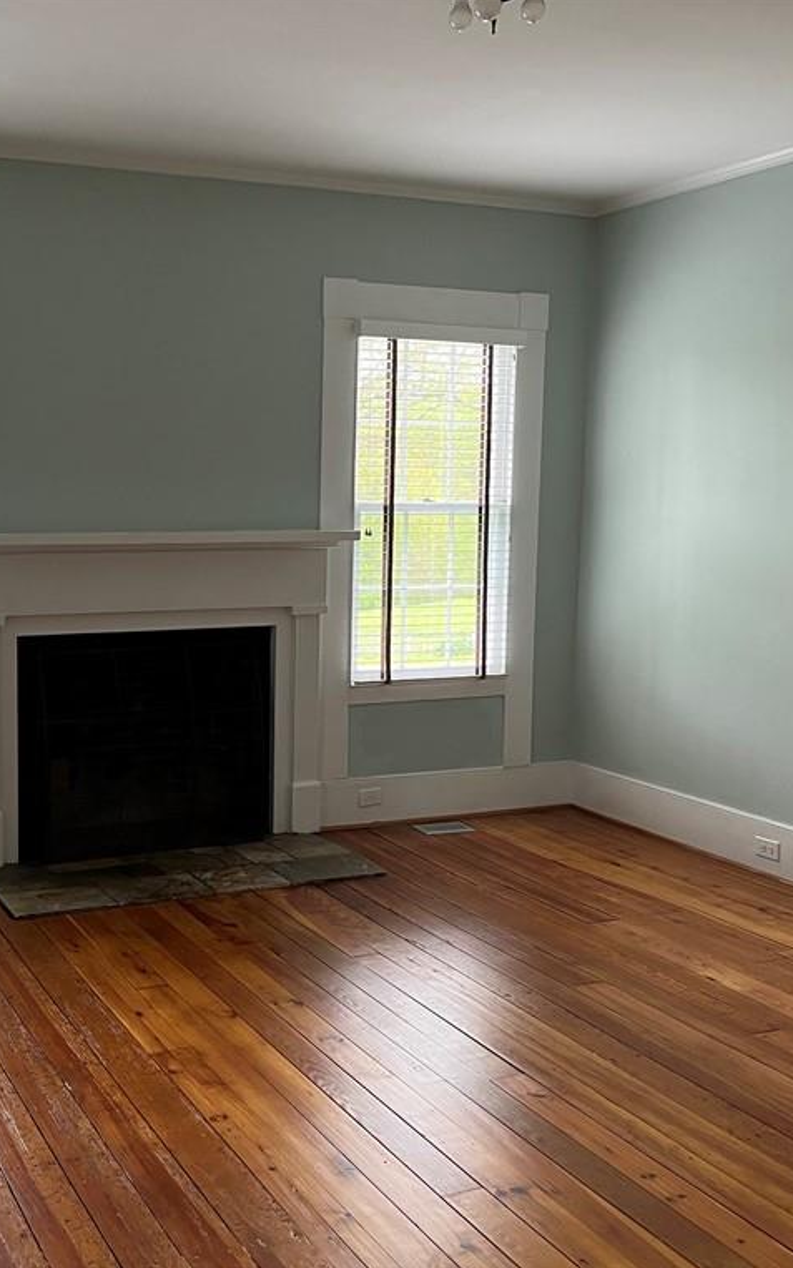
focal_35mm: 37
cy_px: 633
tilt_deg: -6.2
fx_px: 1279
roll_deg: +0.4
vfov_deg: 52.7
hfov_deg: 33.5
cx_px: 168
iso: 125
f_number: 1.6
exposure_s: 1/60
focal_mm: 5.1
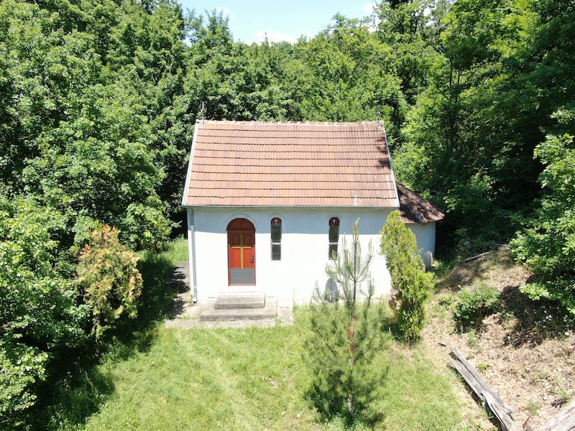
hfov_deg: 71.6
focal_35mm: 24
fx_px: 399
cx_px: 288
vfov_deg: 56.8
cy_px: 216
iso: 110
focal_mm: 4.39
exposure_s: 1/500
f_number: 2.8
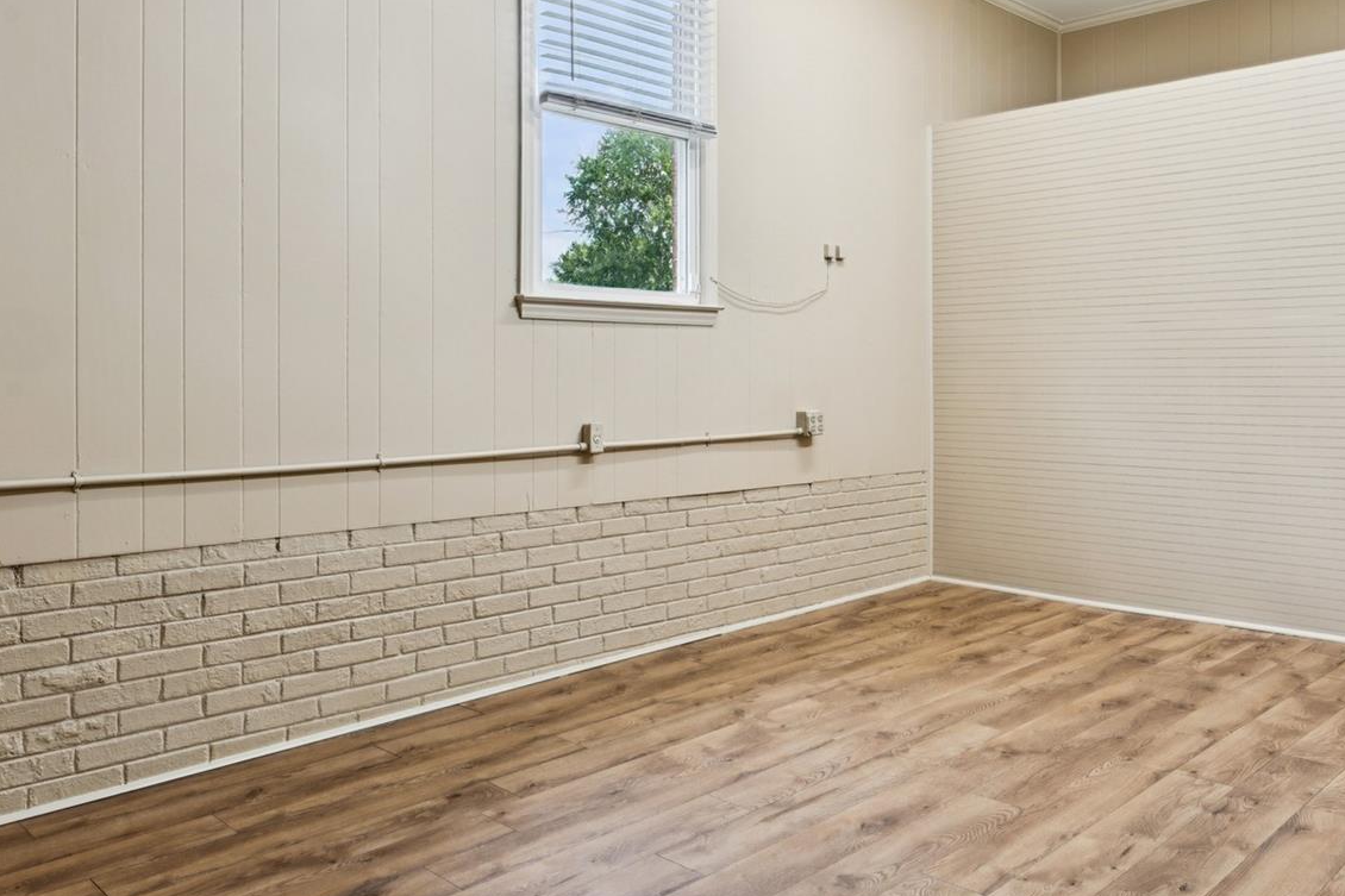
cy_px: 409
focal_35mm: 30
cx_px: 720
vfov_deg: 44.2
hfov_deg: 62.6
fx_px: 1104
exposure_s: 1/8
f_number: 13
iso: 200
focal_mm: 16.3
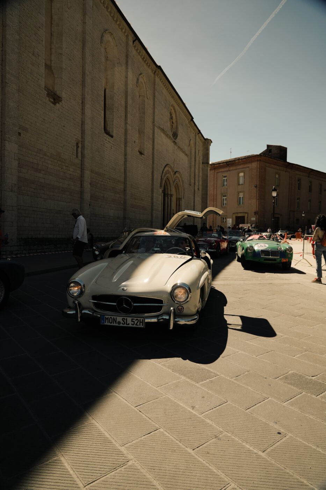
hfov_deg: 53.1
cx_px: 163
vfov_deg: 73.8
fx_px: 326
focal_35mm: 24
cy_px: 245
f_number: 4
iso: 100
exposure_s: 1/800
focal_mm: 24
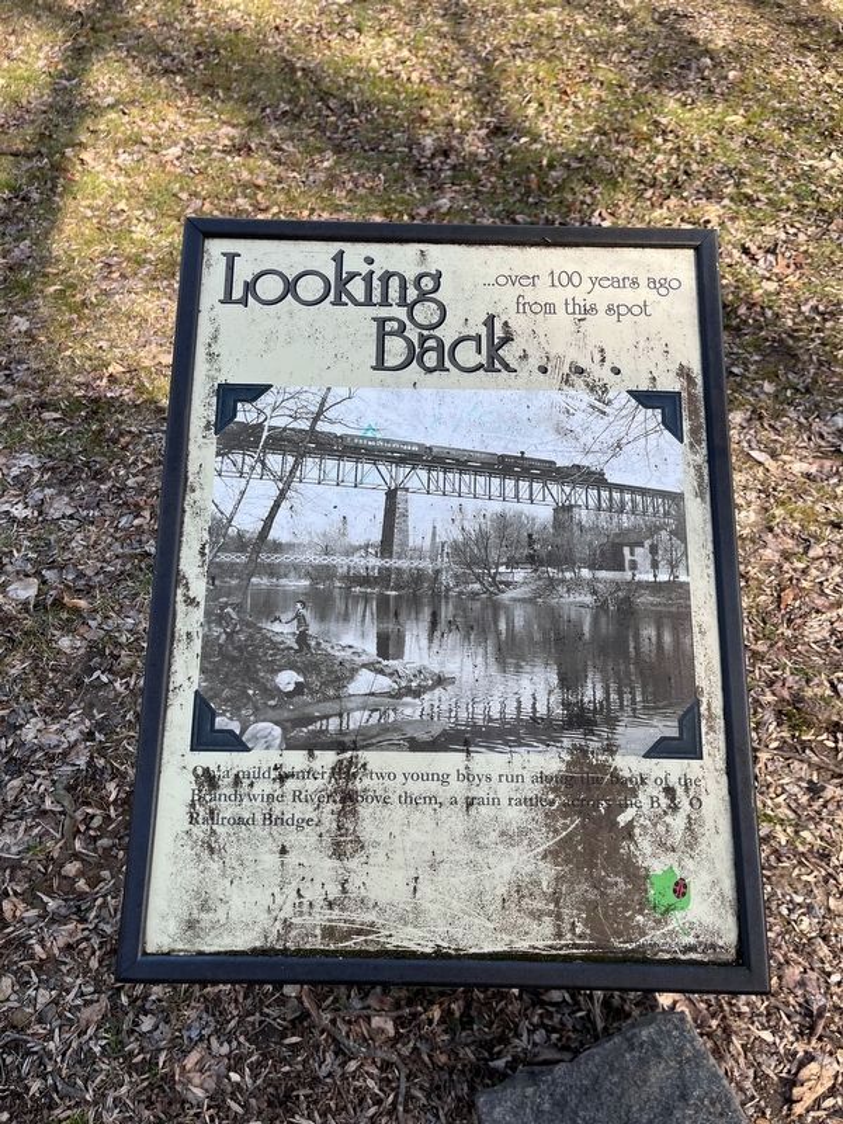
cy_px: 562
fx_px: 844
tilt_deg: -49.6
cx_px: 422
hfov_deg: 53.1
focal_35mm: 26
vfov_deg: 67.3
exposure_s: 1/558
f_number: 1.6
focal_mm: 5.1
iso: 50
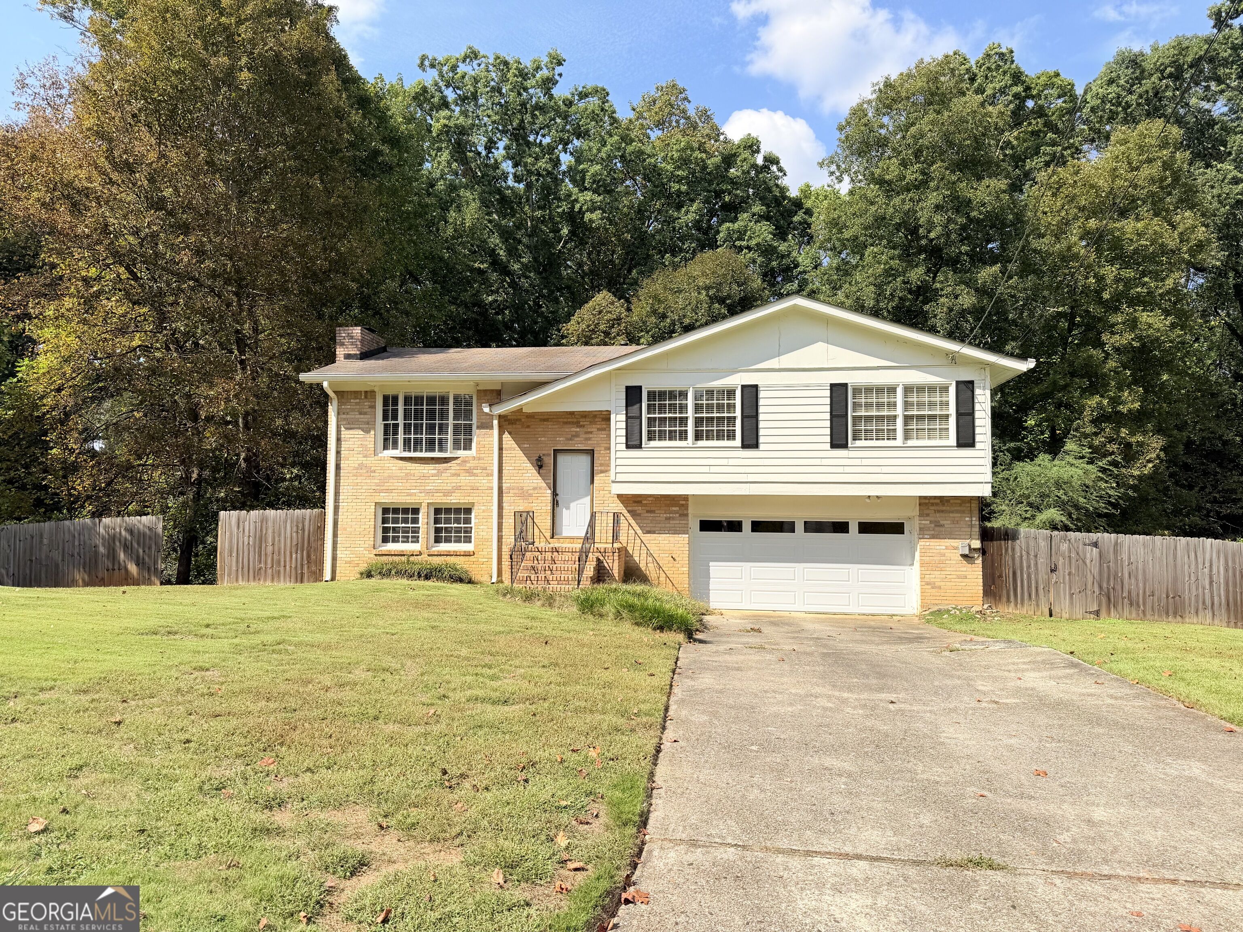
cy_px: 466
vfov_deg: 56.8
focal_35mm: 24
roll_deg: -0.6
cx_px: 622
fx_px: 862
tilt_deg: +2.5
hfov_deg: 71.6
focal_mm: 6.76
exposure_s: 1/4673
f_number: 1.78
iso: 80
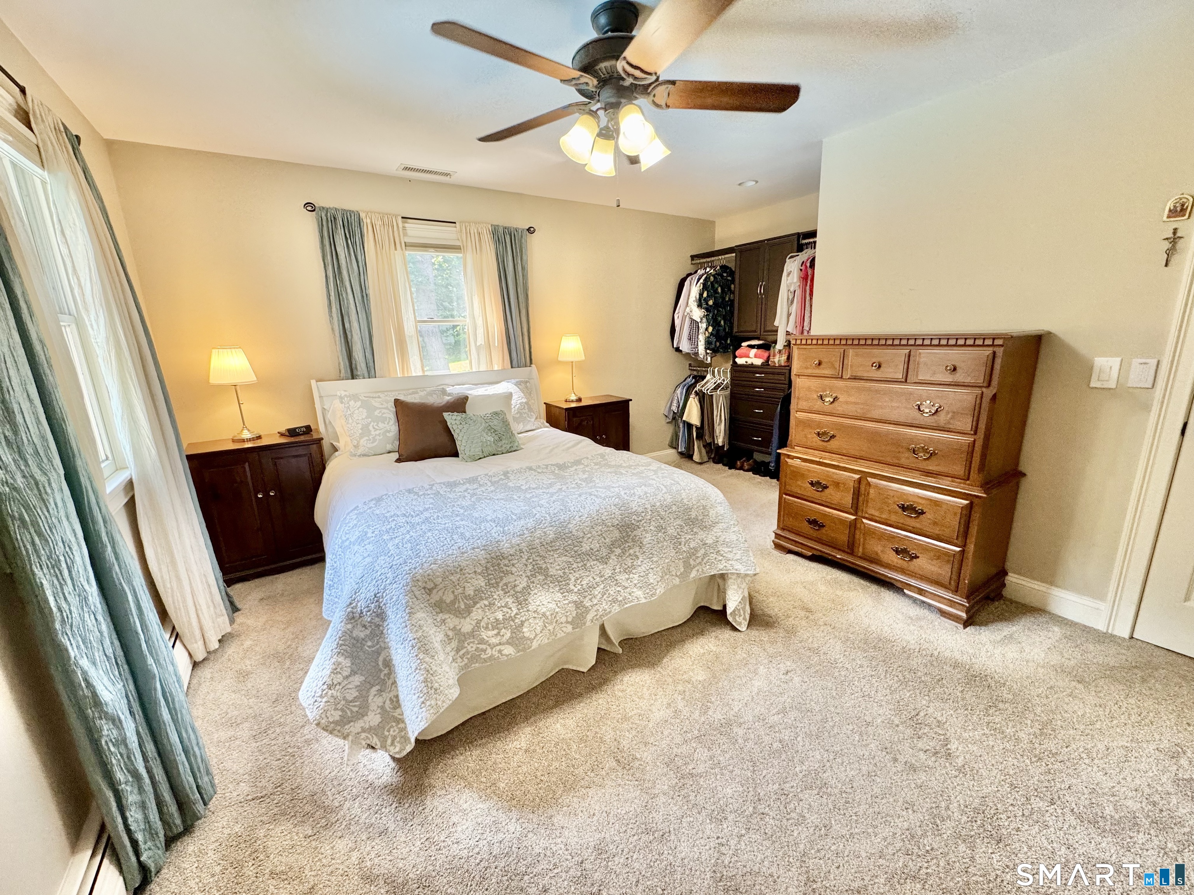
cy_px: 448
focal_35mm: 14
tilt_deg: -13.7
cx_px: 597
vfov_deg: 85.7
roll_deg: +1.8
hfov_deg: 102.1
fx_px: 483
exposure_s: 1/120
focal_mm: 2.22
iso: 200
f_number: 2.2
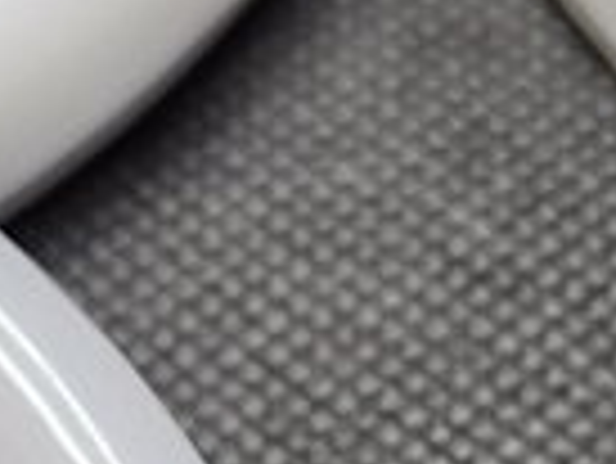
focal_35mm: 172
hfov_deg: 11.5
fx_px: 3063
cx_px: 454
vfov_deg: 8.4
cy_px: 766
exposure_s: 1/100
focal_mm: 5.4
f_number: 1.8
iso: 250
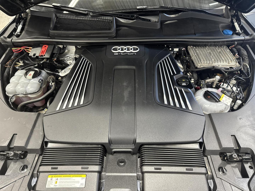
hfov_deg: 71.6
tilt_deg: -40.3
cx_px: 128
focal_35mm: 24
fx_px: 177
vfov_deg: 56.8
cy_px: 96
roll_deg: +2.2
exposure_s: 1/50
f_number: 1.78
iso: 250
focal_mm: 6.76
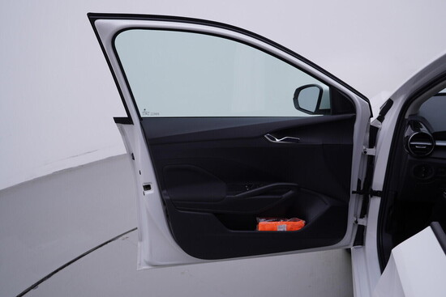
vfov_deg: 36.9
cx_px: 223
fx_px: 446
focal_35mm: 36
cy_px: 148
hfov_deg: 53.1
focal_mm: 24
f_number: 4.5
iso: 125
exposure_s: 1/100
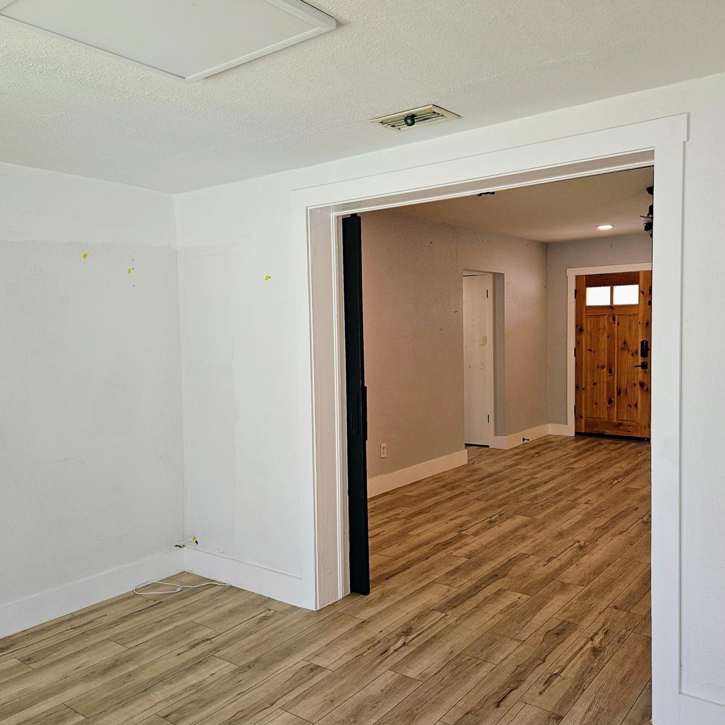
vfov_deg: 57.3
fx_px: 663
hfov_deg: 57.3
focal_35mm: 28
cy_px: 367
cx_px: 371
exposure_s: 1/60
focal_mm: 5.4
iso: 50
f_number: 1.8
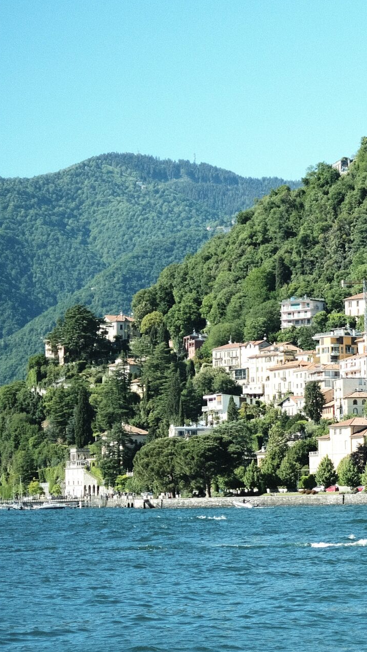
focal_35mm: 111
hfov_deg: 10.4
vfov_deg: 19.2
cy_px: 430
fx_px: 1920
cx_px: 613
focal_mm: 35
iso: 400
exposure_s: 1/12000
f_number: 1.4
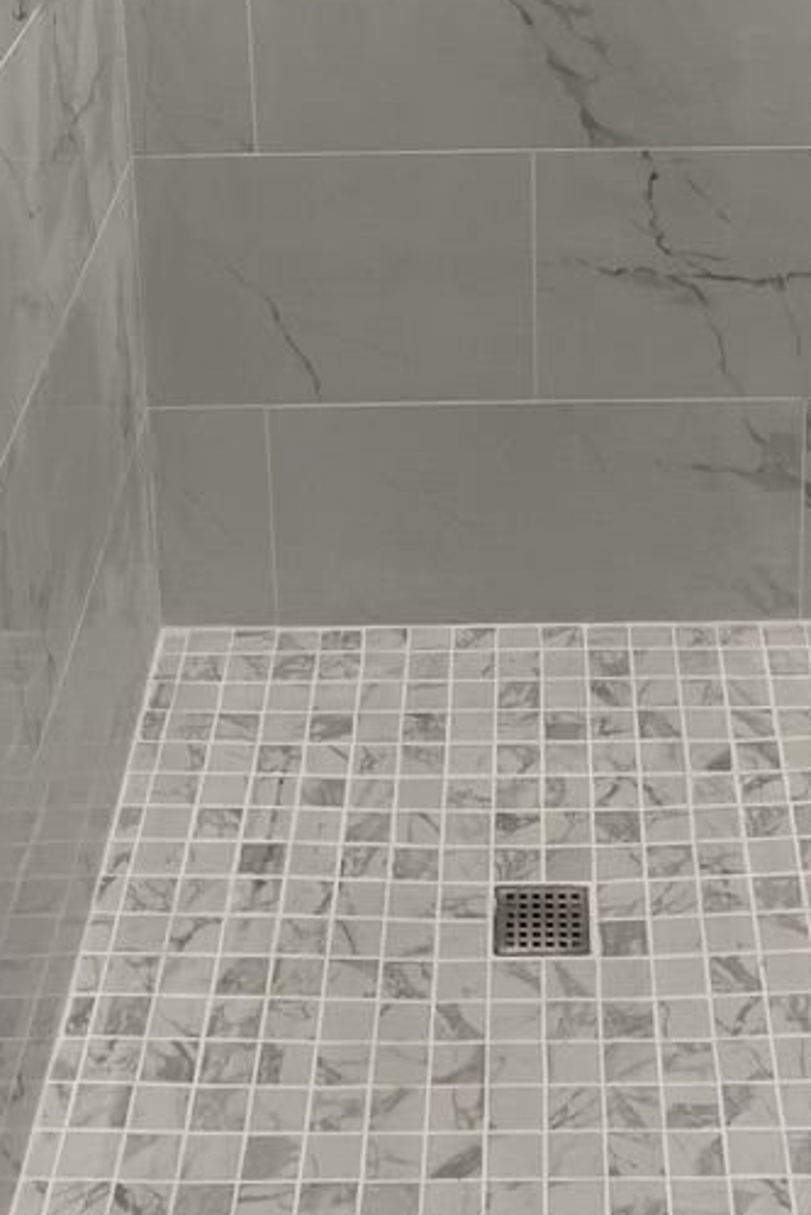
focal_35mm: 65
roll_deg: +0.7
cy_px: -73
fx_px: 2195
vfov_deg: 28.5
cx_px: 560
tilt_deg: -17.0
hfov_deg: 20.8
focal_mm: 5.1
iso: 125
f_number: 1.6
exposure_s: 1/111
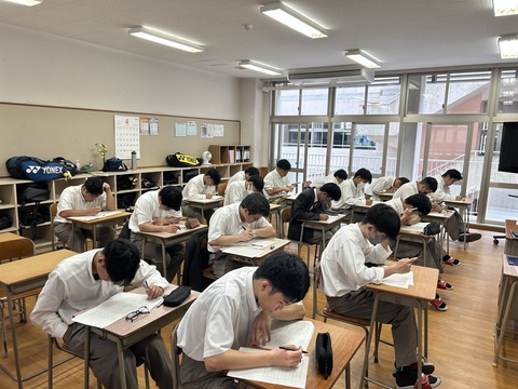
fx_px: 389
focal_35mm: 26
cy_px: 194
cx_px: 259
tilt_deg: -9.1
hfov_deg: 67.3
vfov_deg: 53.1
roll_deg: -0.8
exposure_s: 1/120
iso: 64
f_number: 1.5
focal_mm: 5.7
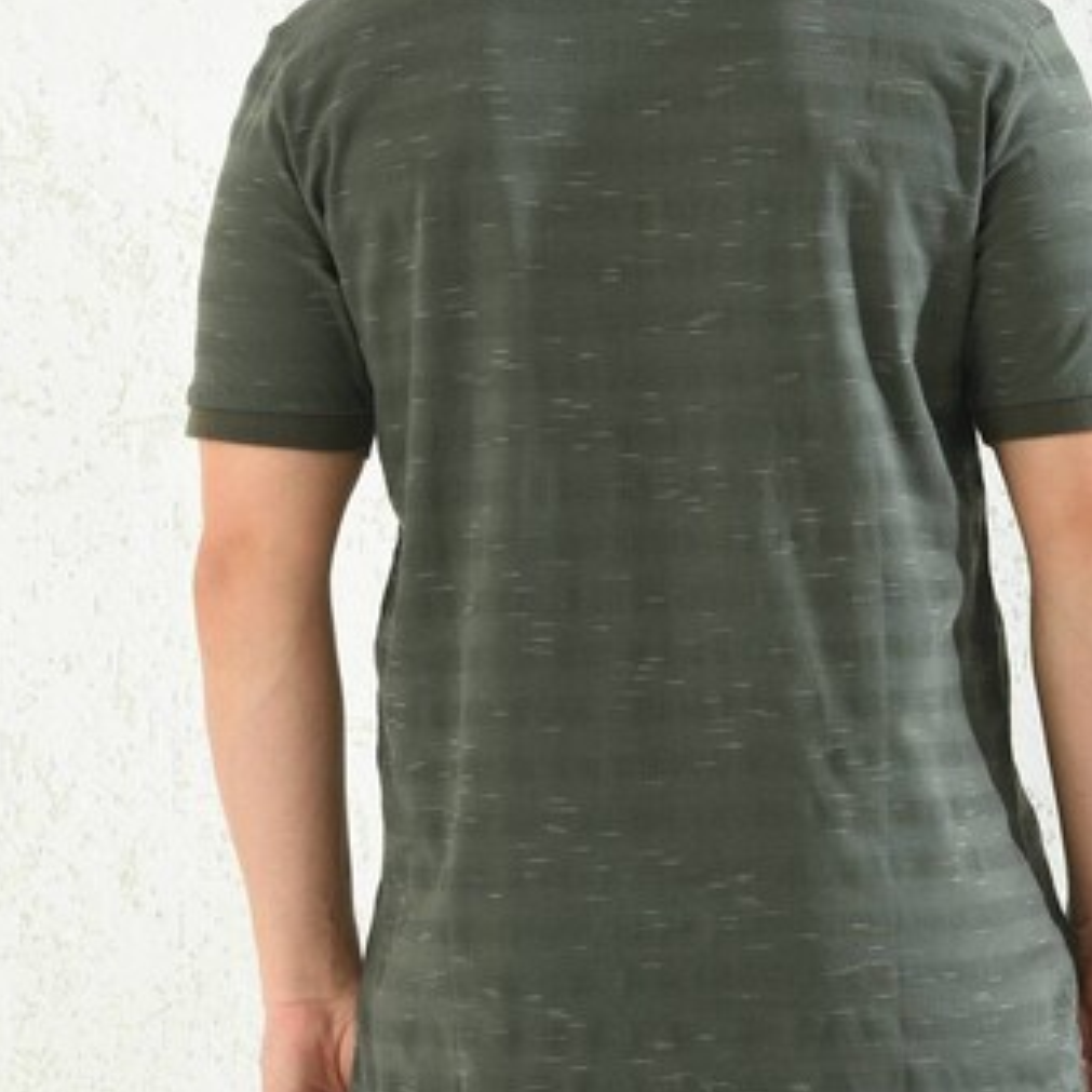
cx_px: 671
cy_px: 473
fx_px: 10457
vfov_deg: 6.0
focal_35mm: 293
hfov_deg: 6.0
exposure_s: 1/160
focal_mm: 155
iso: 125
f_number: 7.1
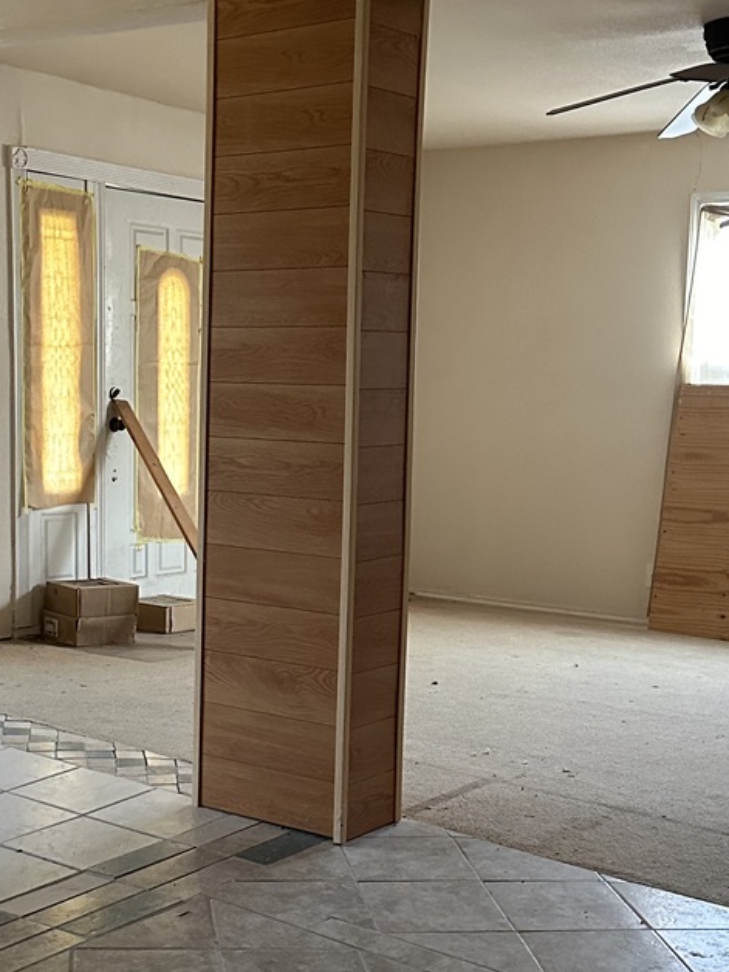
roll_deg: -1.5
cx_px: 249
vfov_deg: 34.9
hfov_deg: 26.4
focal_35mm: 55
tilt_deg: -5.8
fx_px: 1544
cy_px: 543
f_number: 1.78
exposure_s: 1/47
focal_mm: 6.86
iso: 1000
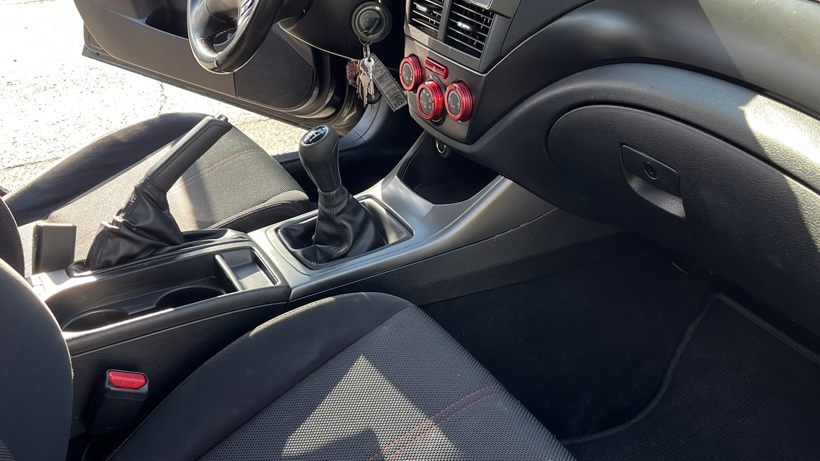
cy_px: 222
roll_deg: -0.1
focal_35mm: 42
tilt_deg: -28.2
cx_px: 427
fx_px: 913
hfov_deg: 48.3
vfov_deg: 28.3
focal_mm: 5.1
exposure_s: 1/121
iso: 32
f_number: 1.6
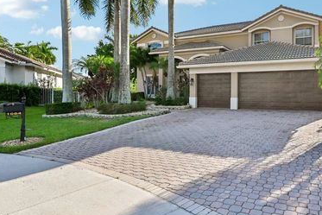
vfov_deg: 53.2
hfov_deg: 70.7
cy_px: 106
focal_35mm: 24
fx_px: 215
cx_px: 224
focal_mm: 14
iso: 2500
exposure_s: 1/4000
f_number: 8
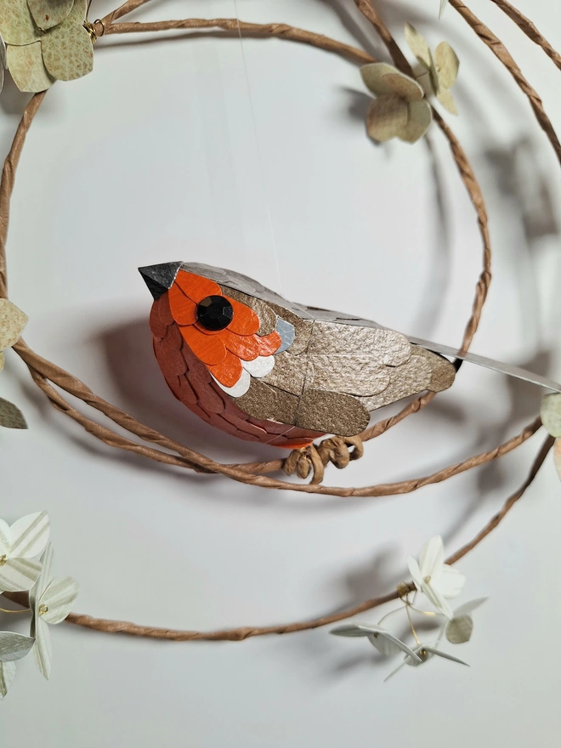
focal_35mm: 23
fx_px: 497
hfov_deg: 58.9
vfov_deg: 73.9
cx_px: 280
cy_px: 374
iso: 64
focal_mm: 5.54
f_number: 1.8
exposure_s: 1/100
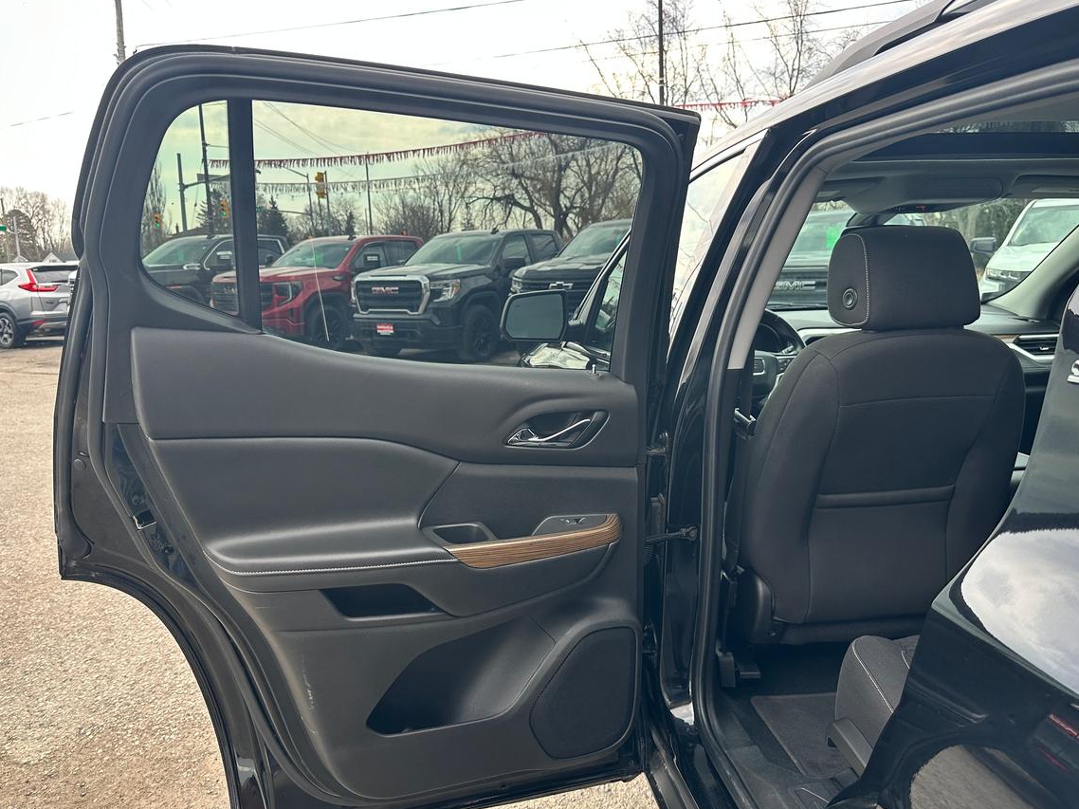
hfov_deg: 65.3
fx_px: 841
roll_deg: +1.8
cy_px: 432
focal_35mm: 27
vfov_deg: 51.3
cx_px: 514
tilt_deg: -11.2
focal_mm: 6.86
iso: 80
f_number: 1.78
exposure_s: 1/395
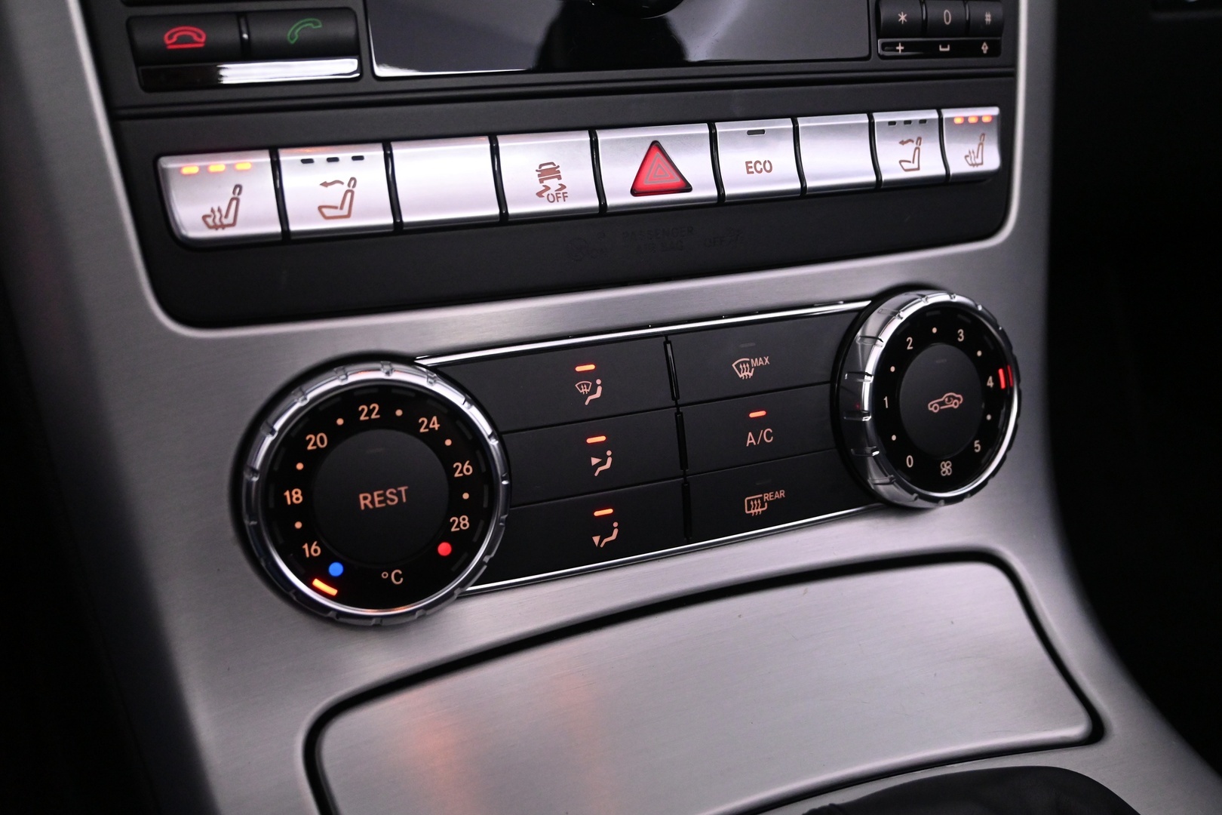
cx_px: 611
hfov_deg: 57.2
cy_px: 408
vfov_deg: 40.0
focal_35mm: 33
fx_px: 1120
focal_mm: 22
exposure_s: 1/80
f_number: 4.5
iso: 3200
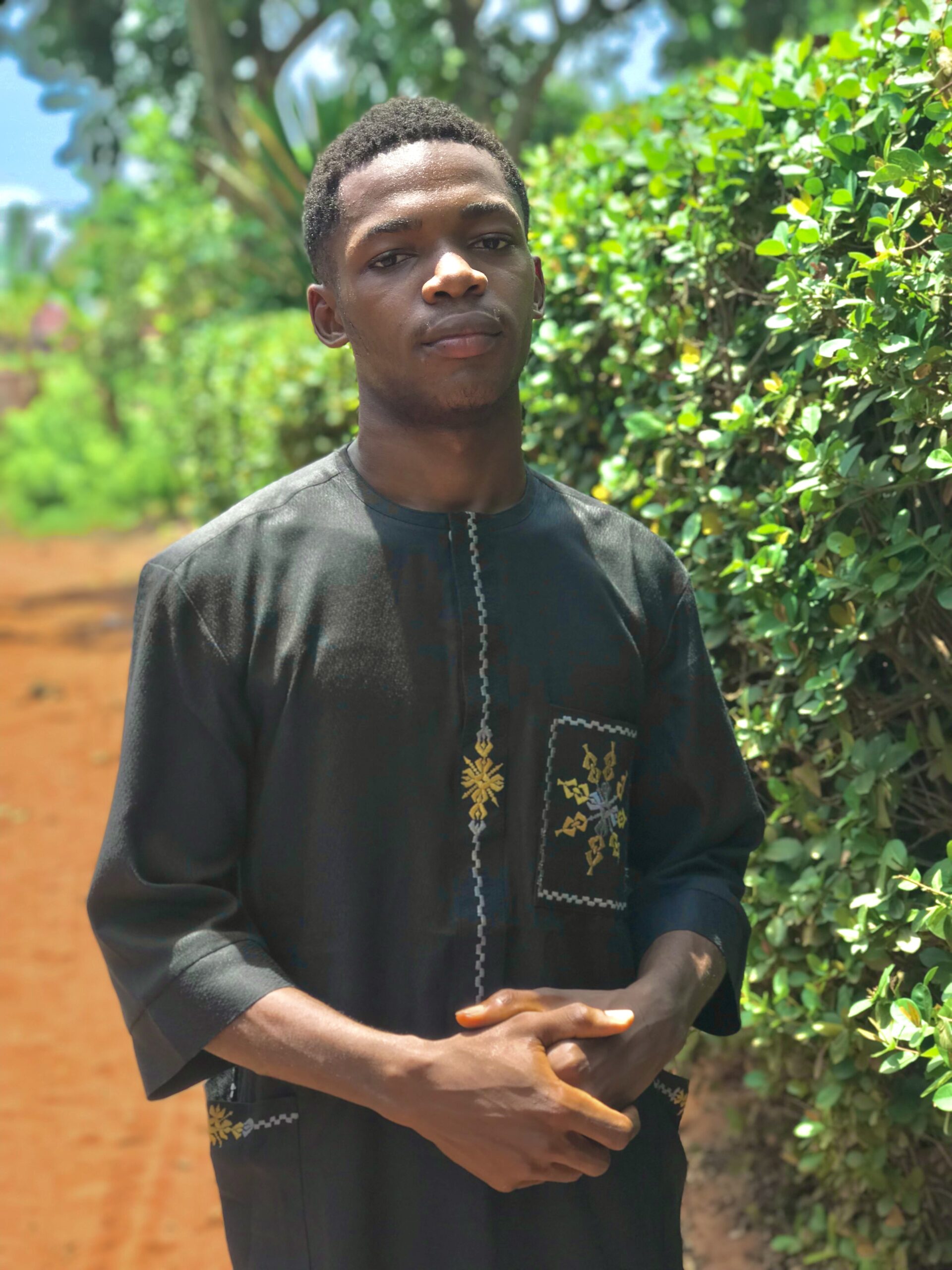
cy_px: 635
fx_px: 2090
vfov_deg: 33.8
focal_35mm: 57
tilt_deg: -5.9
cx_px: 476
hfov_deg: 25.7
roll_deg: +4.5
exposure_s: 1/194
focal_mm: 6.6
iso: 20
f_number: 2.8
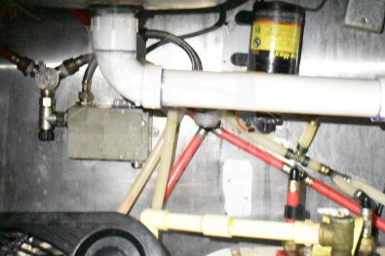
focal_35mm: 51
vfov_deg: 26.4
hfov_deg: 38.8
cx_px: 172
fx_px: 545
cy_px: 103
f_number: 3.8
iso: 25600
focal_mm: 22
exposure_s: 1/40
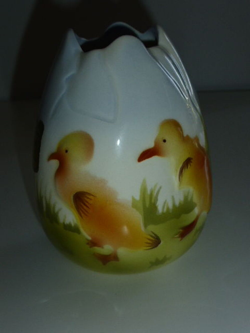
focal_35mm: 49
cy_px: 166
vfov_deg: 38.9
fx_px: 472
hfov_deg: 29.7
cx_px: 125
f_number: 4.2
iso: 160
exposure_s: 1/60
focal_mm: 8.5
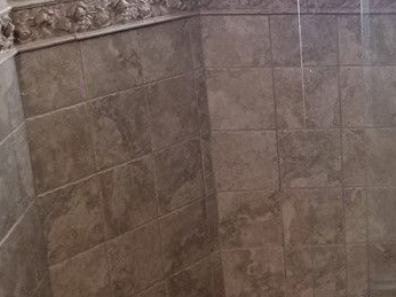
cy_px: 225
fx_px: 880
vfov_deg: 19.0
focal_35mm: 77
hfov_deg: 22.8
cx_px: 501
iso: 160
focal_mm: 4.25
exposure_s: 1/40
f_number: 1.7
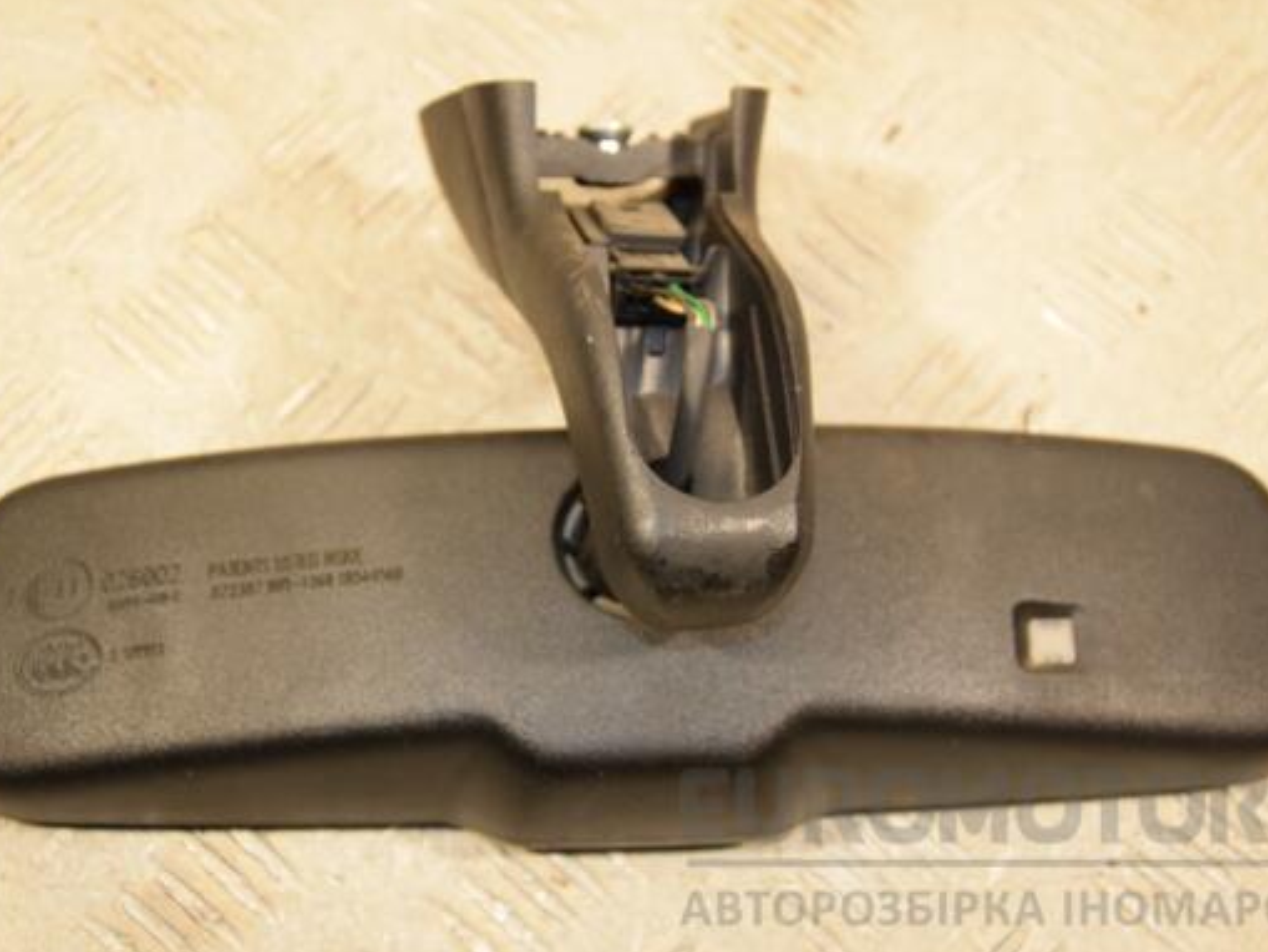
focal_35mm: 85
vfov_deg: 17.4
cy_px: 474
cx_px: 633
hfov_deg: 23.0
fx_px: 3114
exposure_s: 1/160
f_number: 5
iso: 800
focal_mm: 50
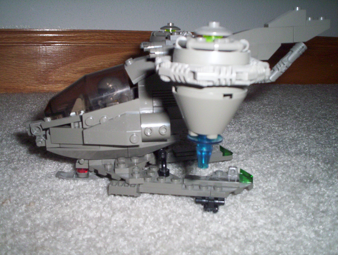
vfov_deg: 37.9
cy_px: 128
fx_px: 372
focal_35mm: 38
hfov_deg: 48.9
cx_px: 169
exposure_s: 1/60
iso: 140
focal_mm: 4.99
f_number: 4.5
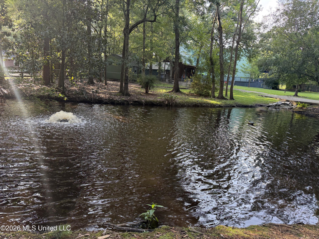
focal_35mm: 24
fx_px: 221
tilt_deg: -10.4
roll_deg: -3.4
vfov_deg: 56.8
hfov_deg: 71.6
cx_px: 160
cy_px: 120
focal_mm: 6.76
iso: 125
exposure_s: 1/146
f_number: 1.78
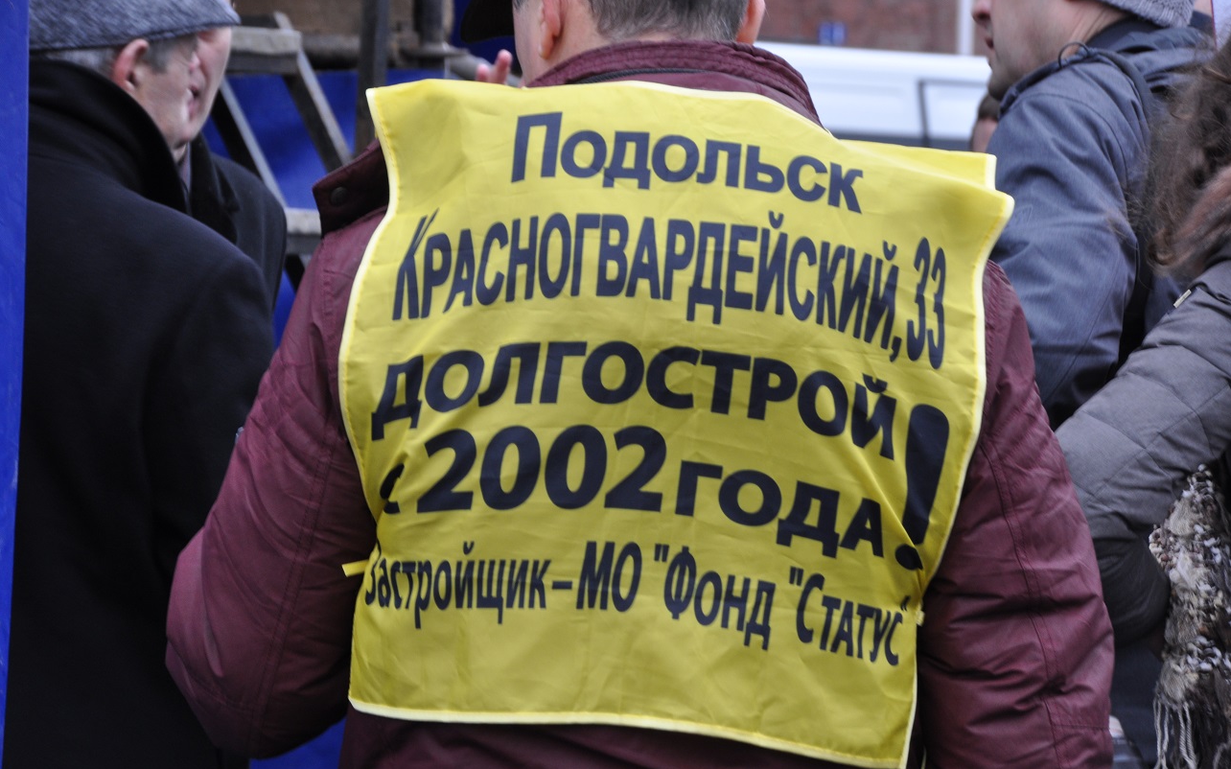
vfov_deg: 6.6
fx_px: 6675
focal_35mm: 199
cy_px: 377
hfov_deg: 10.5
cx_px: 615
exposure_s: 1/60
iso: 450
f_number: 5.6
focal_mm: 130
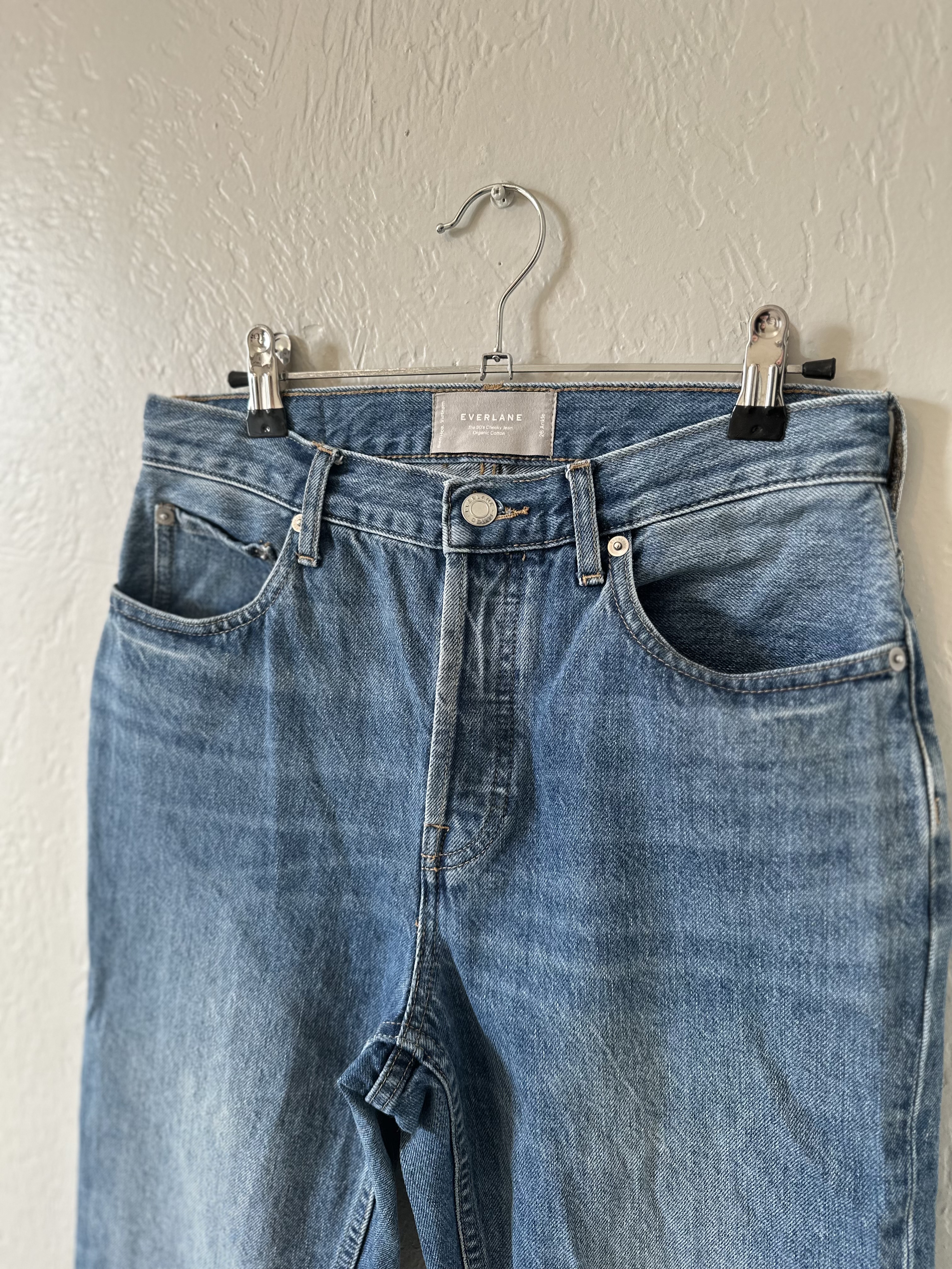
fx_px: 880
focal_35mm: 24
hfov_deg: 56.8
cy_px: 634
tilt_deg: -7.1
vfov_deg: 71.6
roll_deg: -2.3
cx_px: 476
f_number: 1.78
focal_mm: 6.86
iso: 125
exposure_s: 1/120
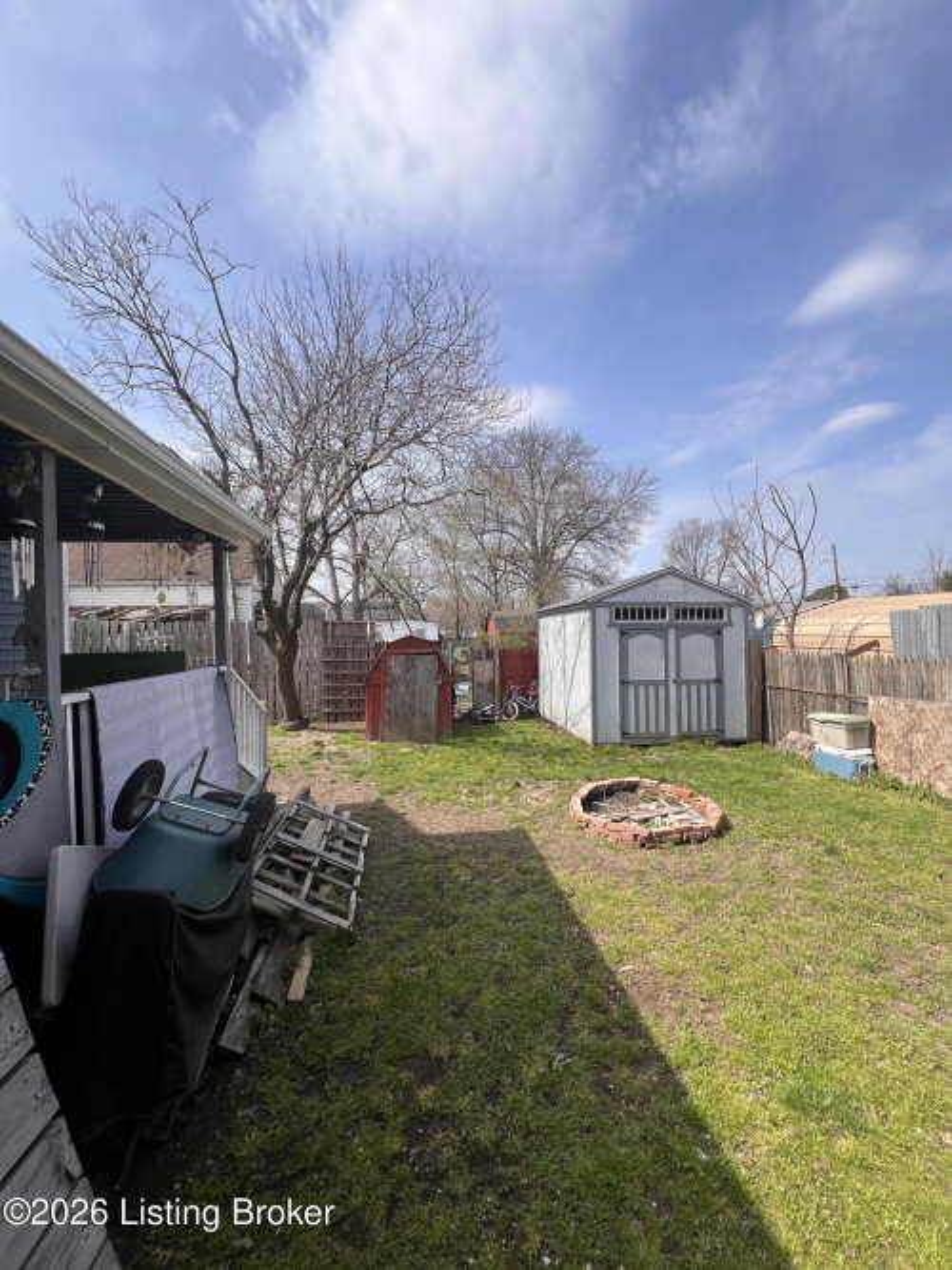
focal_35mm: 13
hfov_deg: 89.9
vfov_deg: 106.2
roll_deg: +1.9
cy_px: 635
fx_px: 477
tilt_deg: -1.1
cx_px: 476
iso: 32
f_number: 1.8
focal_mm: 1.57
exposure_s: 1/1179
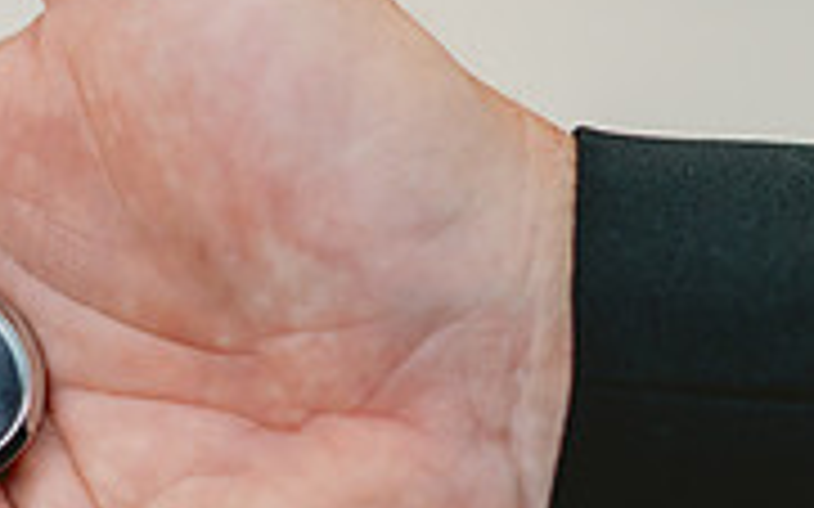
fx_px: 6165
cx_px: -49
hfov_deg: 7.5
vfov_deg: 4.7
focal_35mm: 278
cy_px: 411
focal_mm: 85
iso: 640
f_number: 2
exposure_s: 1/250
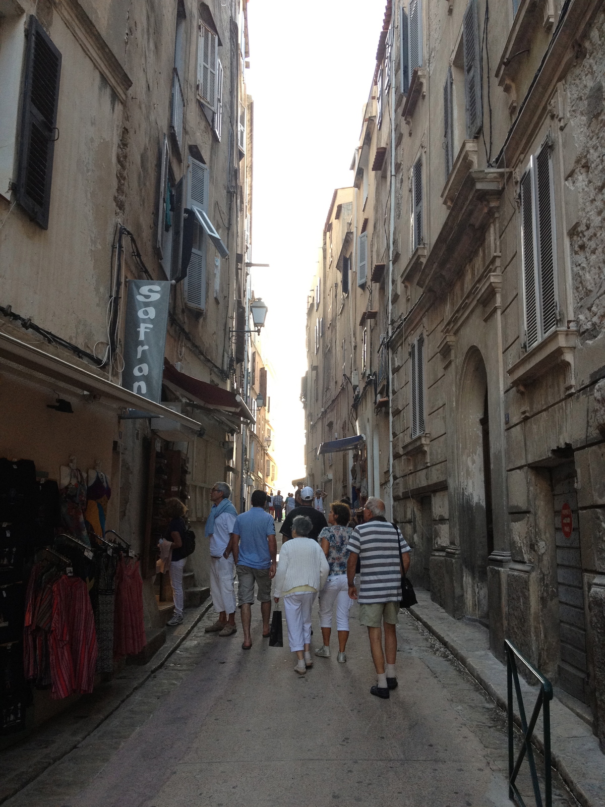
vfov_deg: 52.6
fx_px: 816
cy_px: 404
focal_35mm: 35
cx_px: 302
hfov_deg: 40.7
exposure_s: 1/120
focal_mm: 4.28
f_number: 2.4
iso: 100
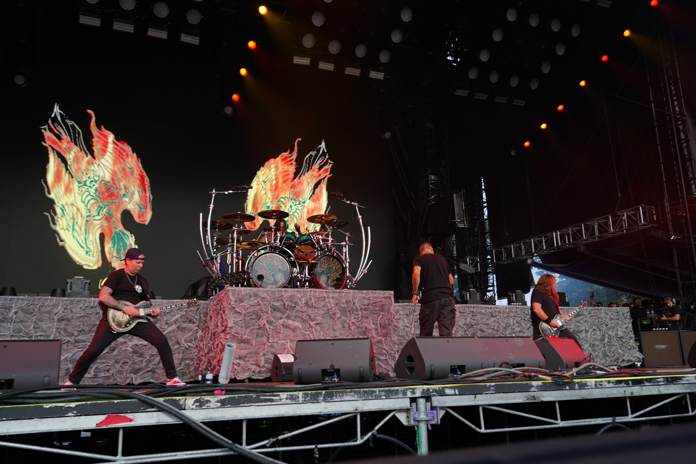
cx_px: 348
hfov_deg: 61.9
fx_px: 580
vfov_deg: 43.6
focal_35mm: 30
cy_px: 232
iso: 100
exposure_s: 1/50
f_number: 5
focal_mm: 30
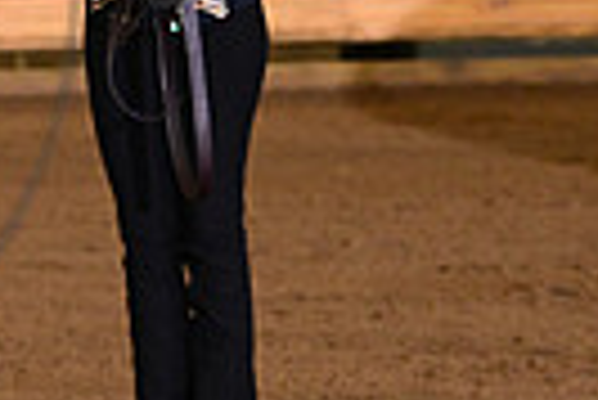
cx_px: -454
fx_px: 7982
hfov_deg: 4.3
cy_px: -16
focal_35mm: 480
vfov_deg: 2.9
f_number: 5.6
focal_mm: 110
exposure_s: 1/200
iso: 2500
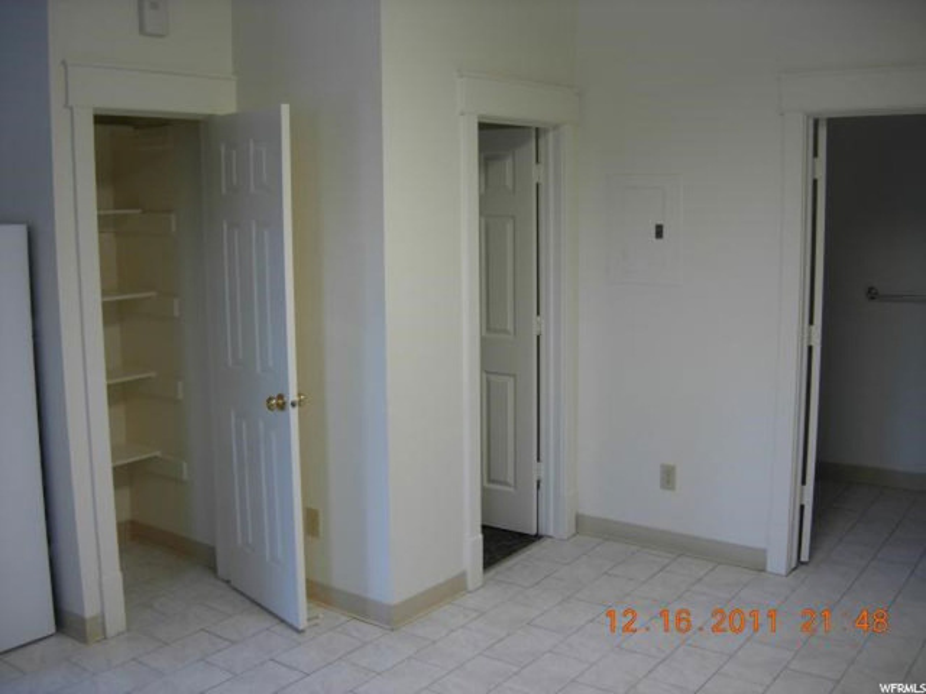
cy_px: 347
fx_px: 963
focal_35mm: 36
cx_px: 463
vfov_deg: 39.7
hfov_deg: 51.4
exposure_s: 1/19.5
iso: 50
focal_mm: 7.5
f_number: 2.7
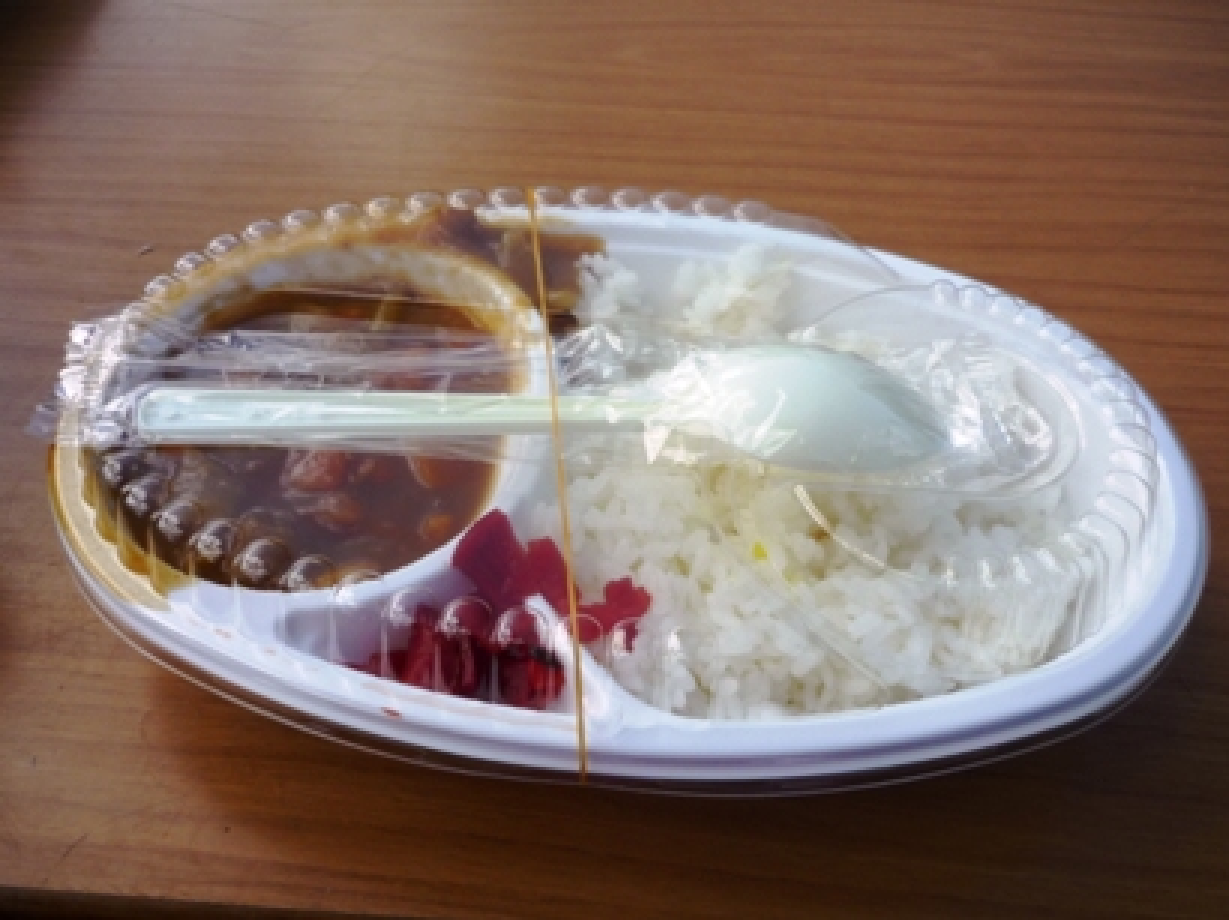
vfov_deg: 42.9
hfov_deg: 55.4
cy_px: 460
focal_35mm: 33
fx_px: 1171
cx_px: 614
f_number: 8
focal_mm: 5.5
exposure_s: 1/160
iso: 100
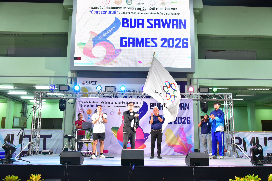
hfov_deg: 55.8
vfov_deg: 38.9
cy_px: 90
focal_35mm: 34
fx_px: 257
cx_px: 136
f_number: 5.6
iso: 3200
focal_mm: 34
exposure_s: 1/200
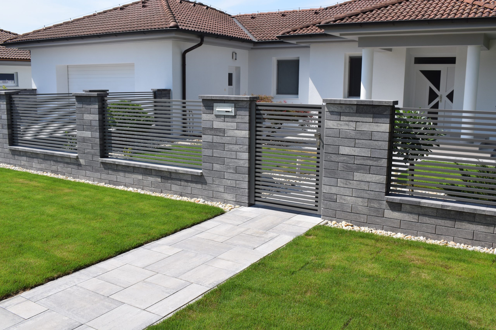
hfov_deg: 57.2
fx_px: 455
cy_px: 165
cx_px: 248
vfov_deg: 40.0
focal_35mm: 33
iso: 200
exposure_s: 1/320
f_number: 9
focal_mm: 22
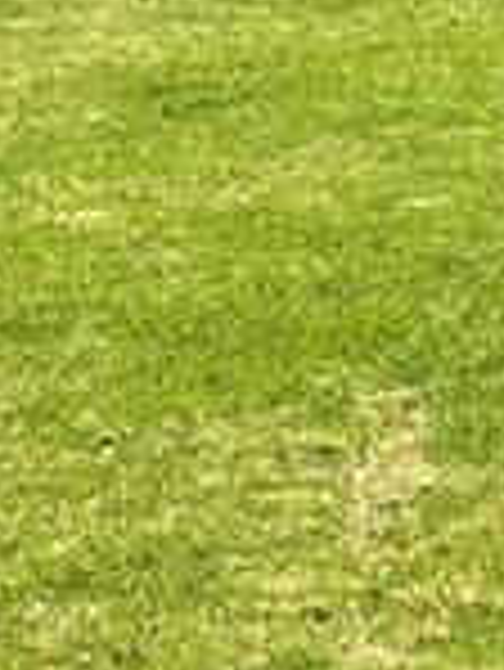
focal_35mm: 199
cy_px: -148
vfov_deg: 9.8
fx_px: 3858
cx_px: 882
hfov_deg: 7.3
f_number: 1.8
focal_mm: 3
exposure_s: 1/1098
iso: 25
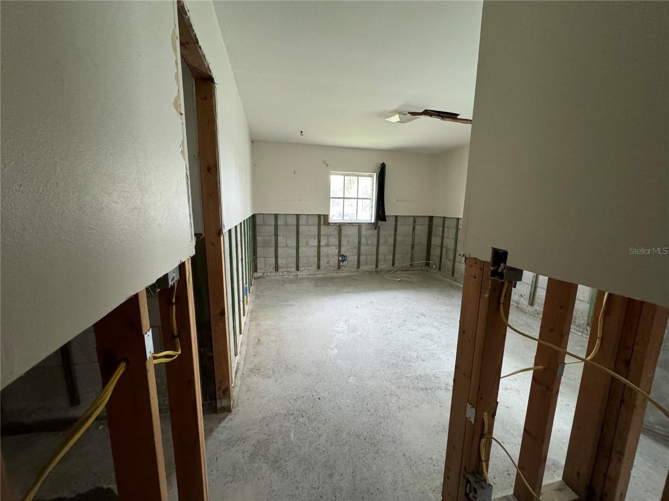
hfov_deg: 102.1
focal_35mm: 14
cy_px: 250
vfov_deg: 85.7
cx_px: 334
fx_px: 271
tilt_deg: -9.8
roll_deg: -1.5
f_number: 2.2
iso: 800
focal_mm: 2.22
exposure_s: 1/60
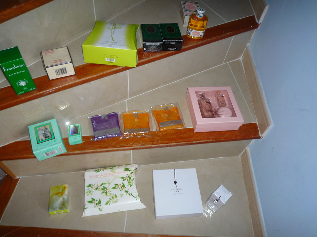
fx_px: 229
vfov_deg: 54.9
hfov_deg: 69.4
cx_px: 158
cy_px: 118
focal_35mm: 25
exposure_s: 1/30
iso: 100
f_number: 2.8
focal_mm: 4.4
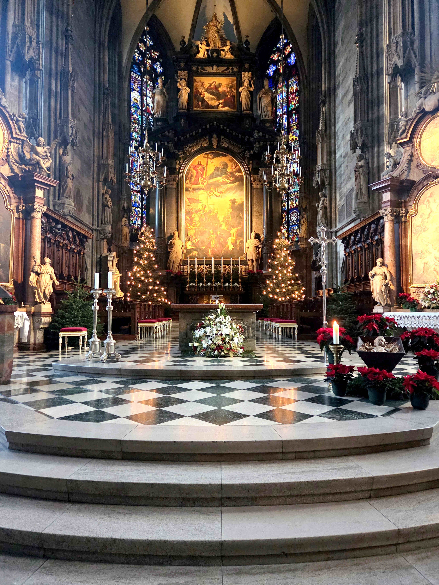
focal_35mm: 23
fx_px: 389
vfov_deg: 73.9
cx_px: 220
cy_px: 292
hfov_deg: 58.9
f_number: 1.8
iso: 1600
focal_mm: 5.4
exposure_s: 1/60
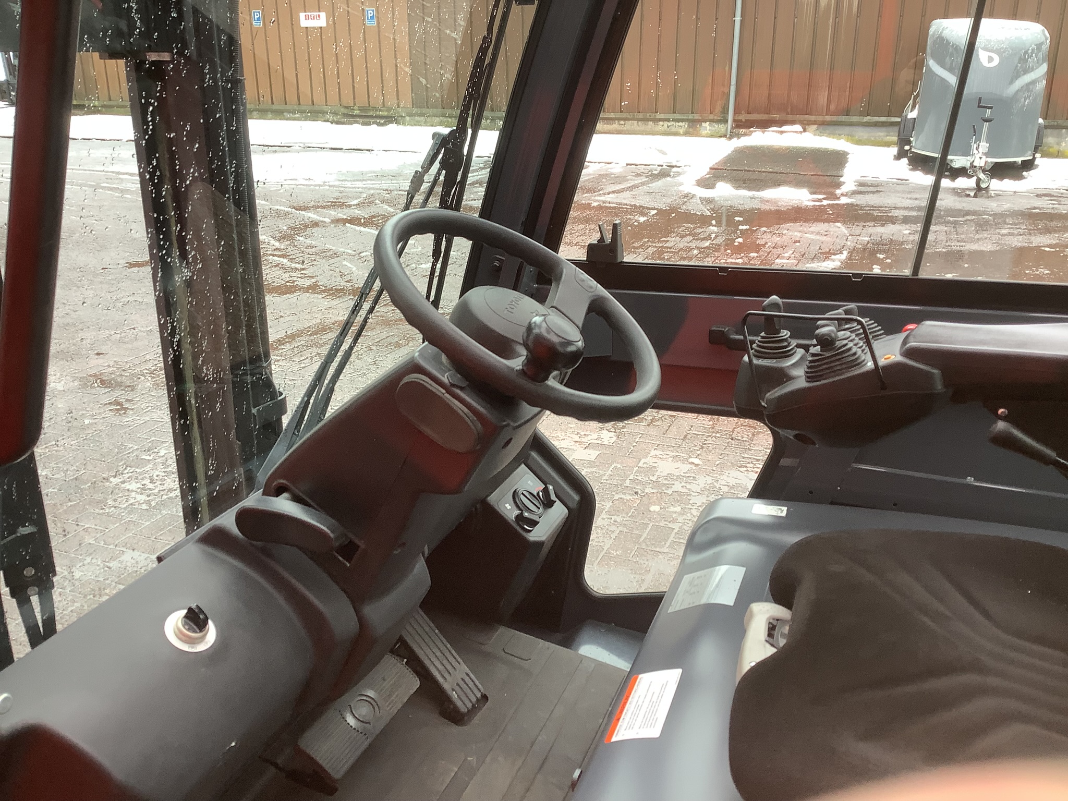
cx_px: 534
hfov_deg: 58.4
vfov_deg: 45.4
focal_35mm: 31
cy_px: 400
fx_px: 956
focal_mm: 3.3
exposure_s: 1/60
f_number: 2.4
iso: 50
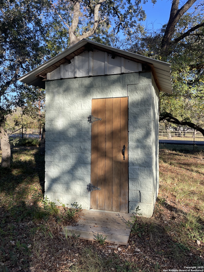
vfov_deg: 67.3
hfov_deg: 53.1
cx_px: 102
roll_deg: -0.3
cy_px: 136
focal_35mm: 26
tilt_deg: -1.5
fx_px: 204
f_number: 1.6
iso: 32
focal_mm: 4.2
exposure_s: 1/744
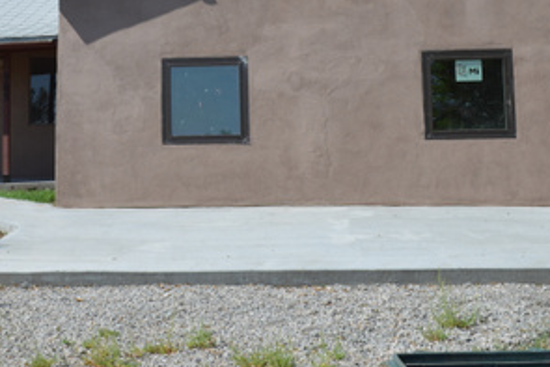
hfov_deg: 25.5
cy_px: -7
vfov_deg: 17.1
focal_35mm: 78
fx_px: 1192
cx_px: 114
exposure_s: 1/250
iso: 100
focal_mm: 24
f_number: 8
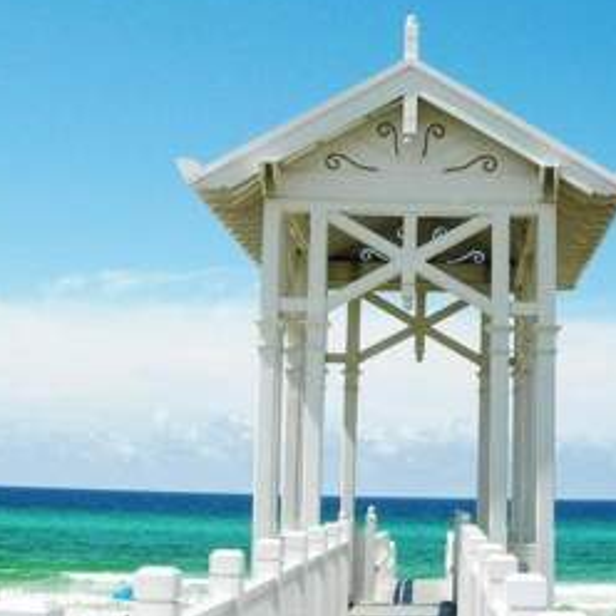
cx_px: 447
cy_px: 253
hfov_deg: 26.2
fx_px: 1309
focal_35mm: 65
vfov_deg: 26.4
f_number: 4.8
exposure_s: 1/861
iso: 64
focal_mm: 7.8
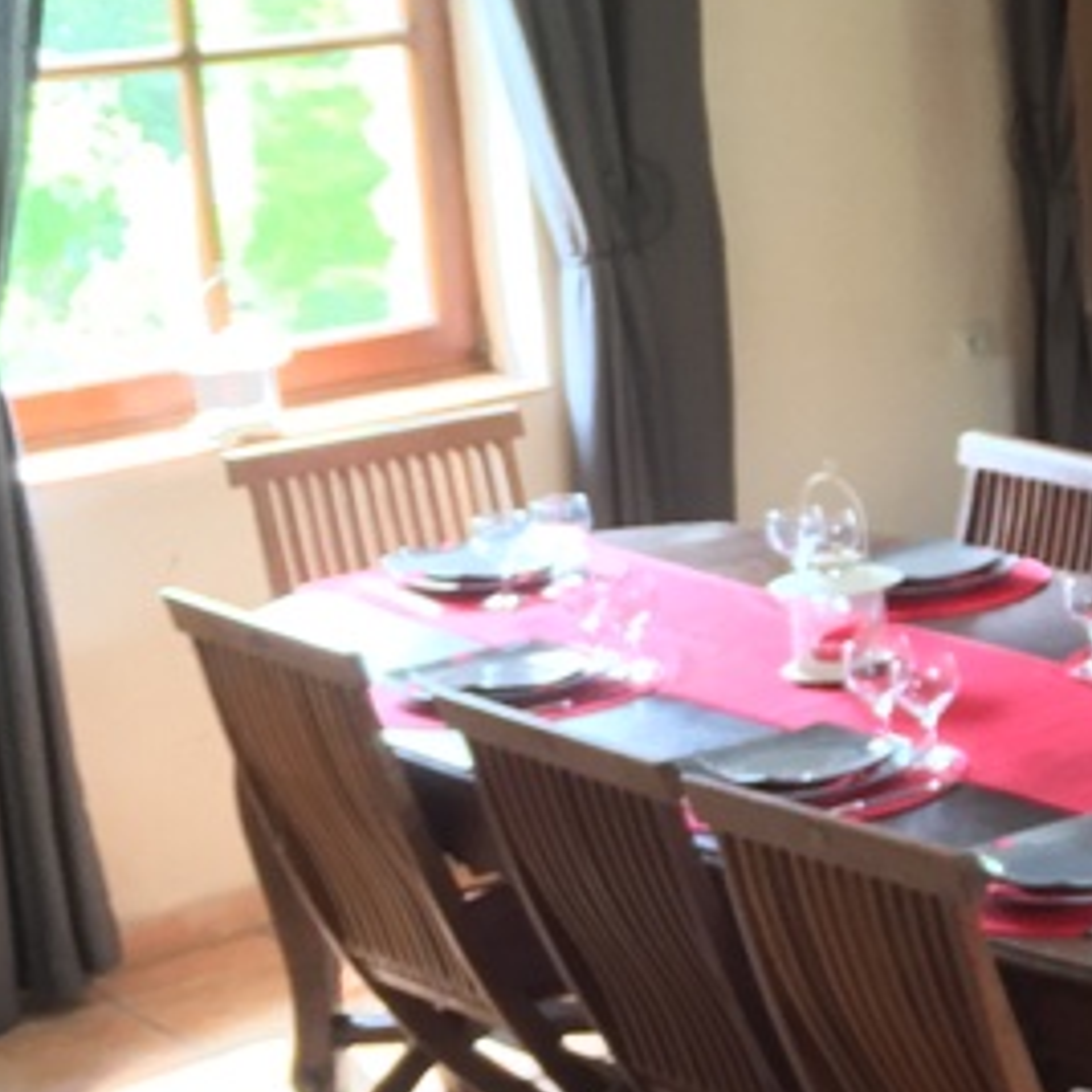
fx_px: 3498
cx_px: 1703
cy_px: 465
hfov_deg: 16.1
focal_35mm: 98
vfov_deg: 17.7
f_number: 2.2
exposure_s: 1/33
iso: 80
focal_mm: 4.15
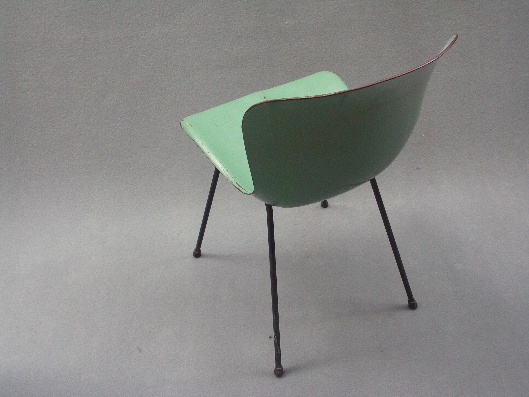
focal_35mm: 42
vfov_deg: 34.3
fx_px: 642
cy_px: 198
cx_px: 264
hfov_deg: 44.8
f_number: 3.2
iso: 200
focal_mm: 10.8
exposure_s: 1/3
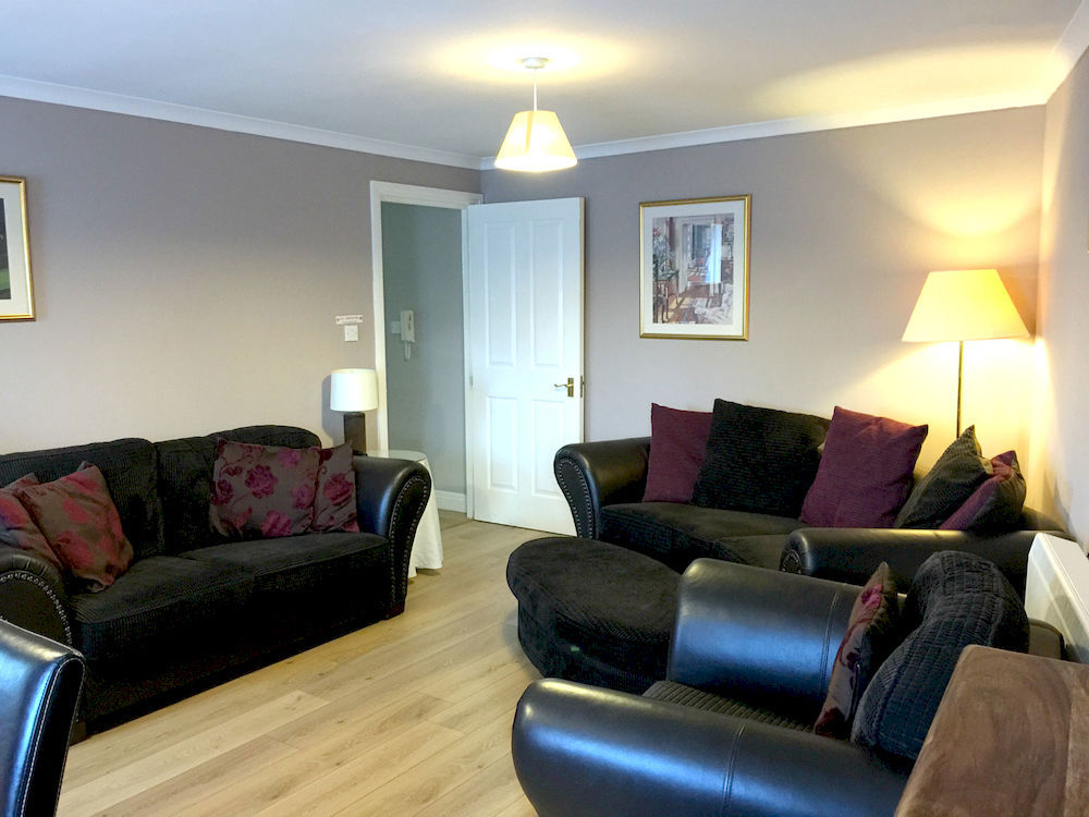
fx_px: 912
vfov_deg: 48.2
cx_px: 544
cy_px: 408
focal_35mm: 29
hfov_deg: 61.7
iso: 125
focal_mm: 4.15
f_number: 2.2
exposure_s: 1/8
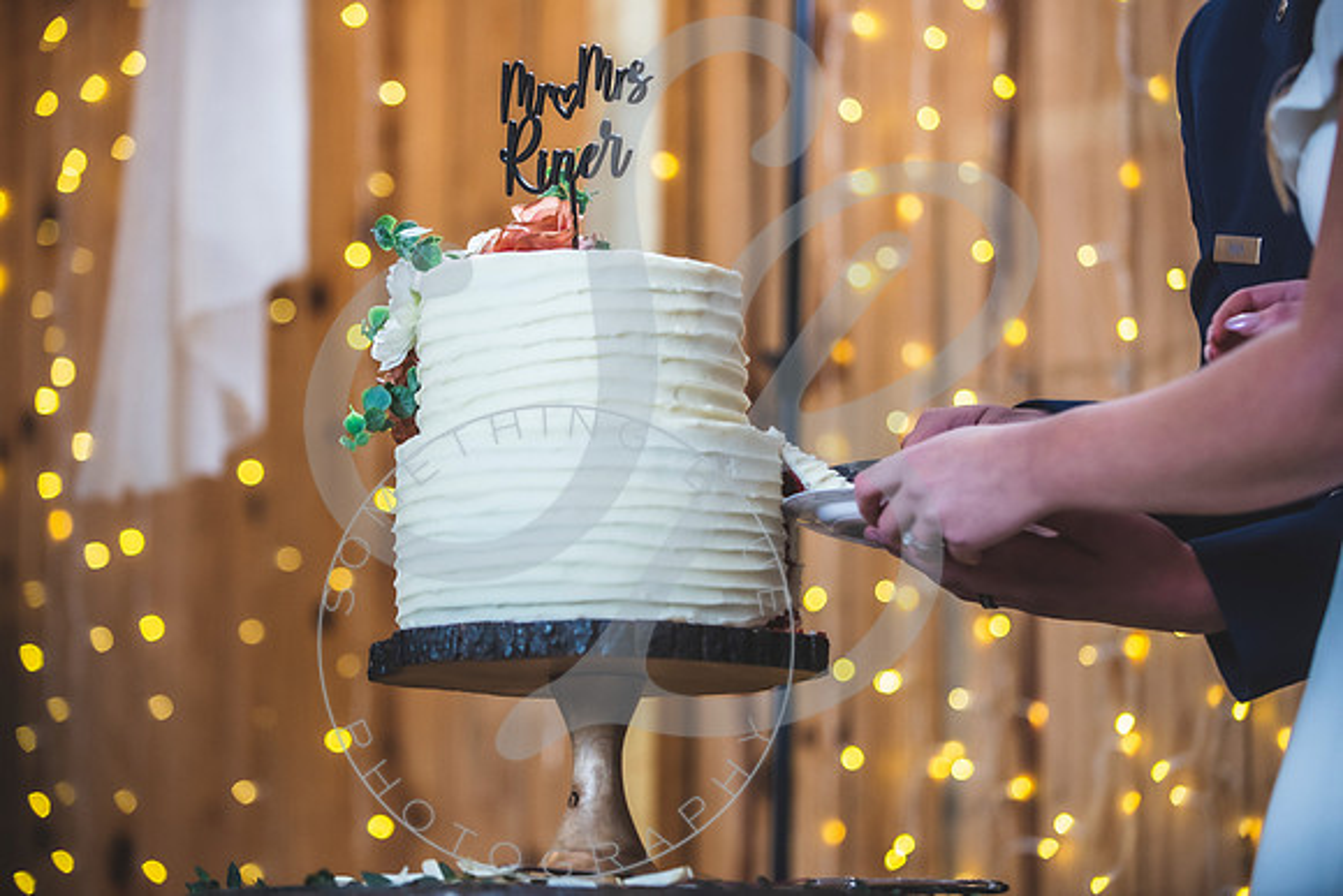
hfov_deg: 18.2
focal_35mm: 113
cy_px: 449
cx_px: 644
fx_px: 4200
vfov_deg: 12.2
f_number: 2.8
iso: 1000
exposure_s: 1/200
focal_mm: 105
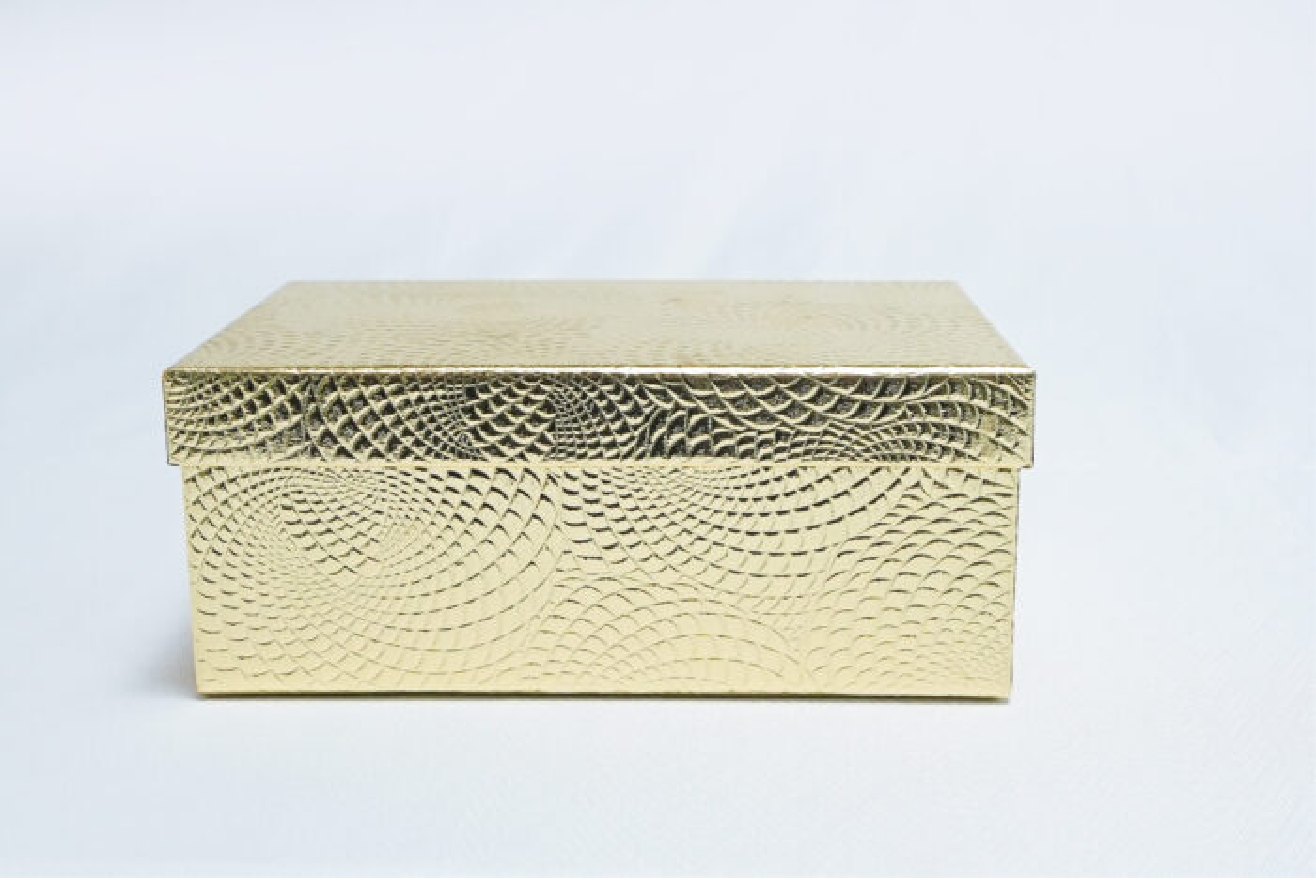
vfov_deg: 26.0
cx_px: 658
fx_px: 1901
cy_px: 439
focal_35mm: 52
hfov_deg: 38.2
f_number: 9
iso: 2500
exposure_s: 1/160
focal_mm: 35
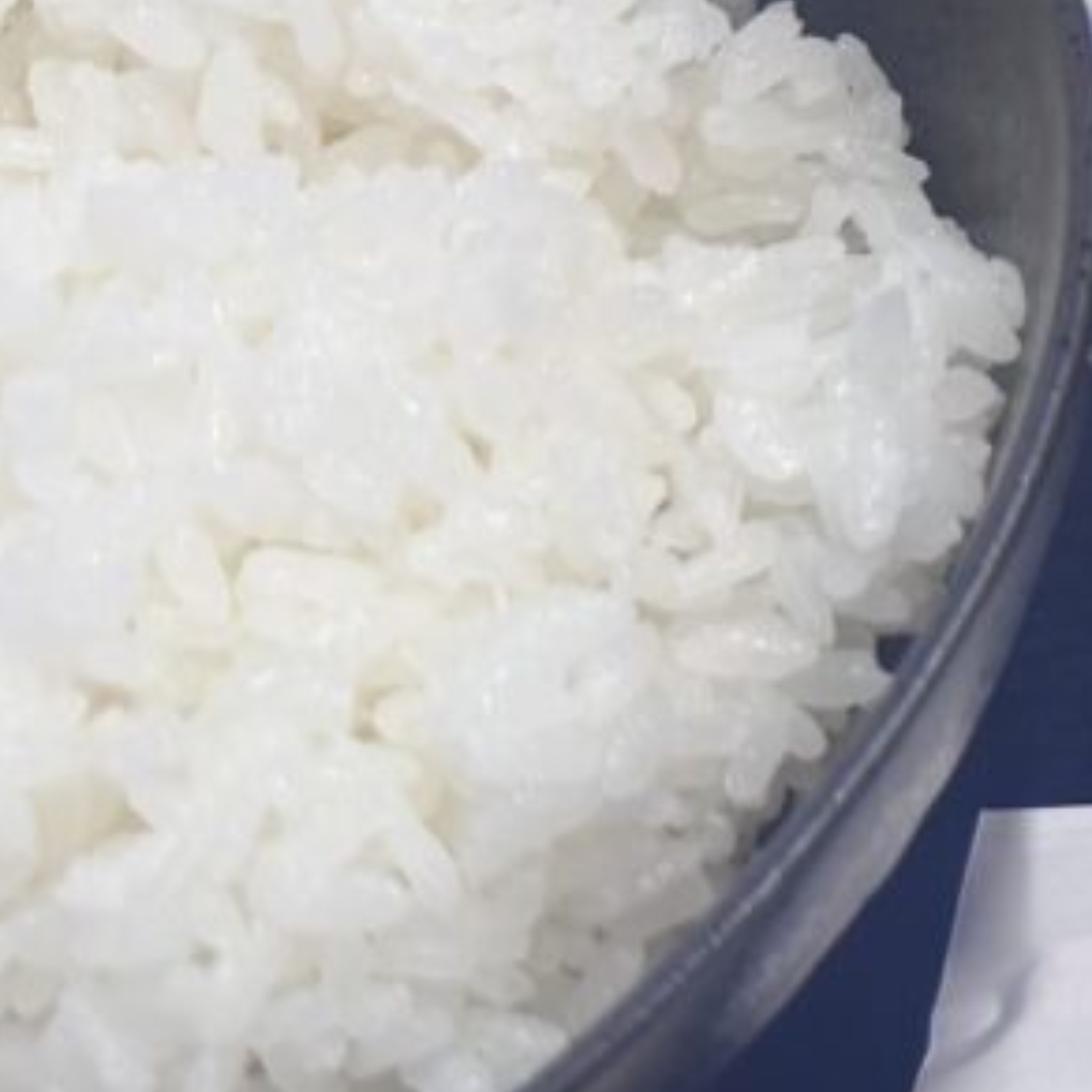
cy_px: 146
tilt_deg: -51.4
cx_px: 2008
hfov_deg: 15.7
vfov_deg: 18.4
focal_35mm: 93
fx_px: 3319
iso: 160
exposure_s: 1/100
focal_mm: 6.76
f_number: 1.78
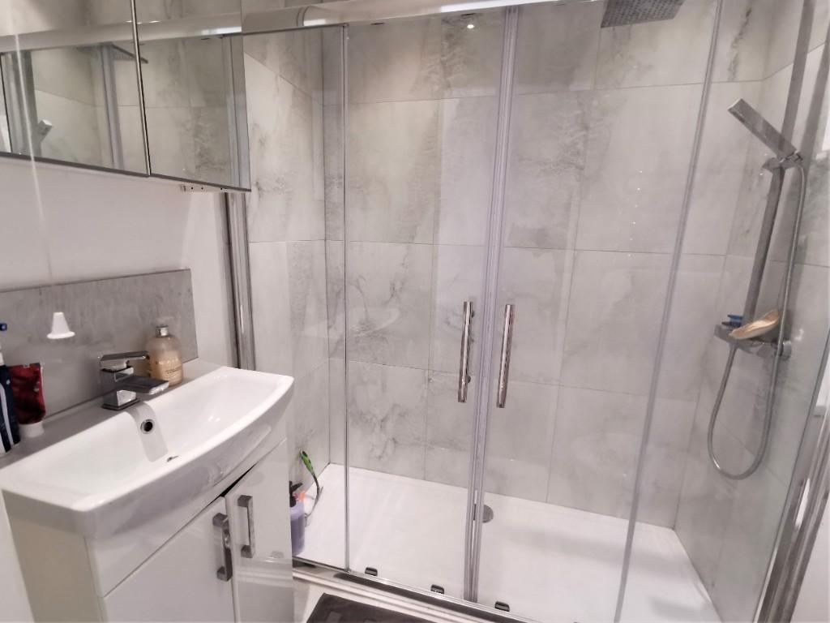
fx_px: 384
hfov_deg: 94.5
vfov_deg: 78.1
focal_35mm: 16
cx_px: 415
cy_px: 312
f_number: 2.2
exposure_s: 1/33.3
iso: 250
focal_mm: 2.35
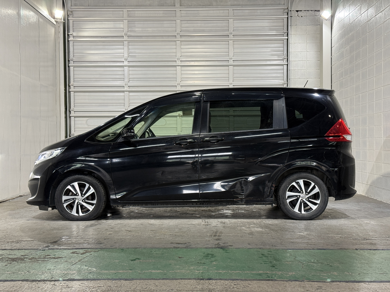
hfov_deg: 39.7
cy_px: 146
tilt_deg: +0.1
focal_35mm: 48
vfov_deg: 30.3
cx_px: 195
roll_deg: -0.2
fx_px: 541
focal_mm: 6.76
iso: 125
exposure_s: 1/60
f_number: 1.78
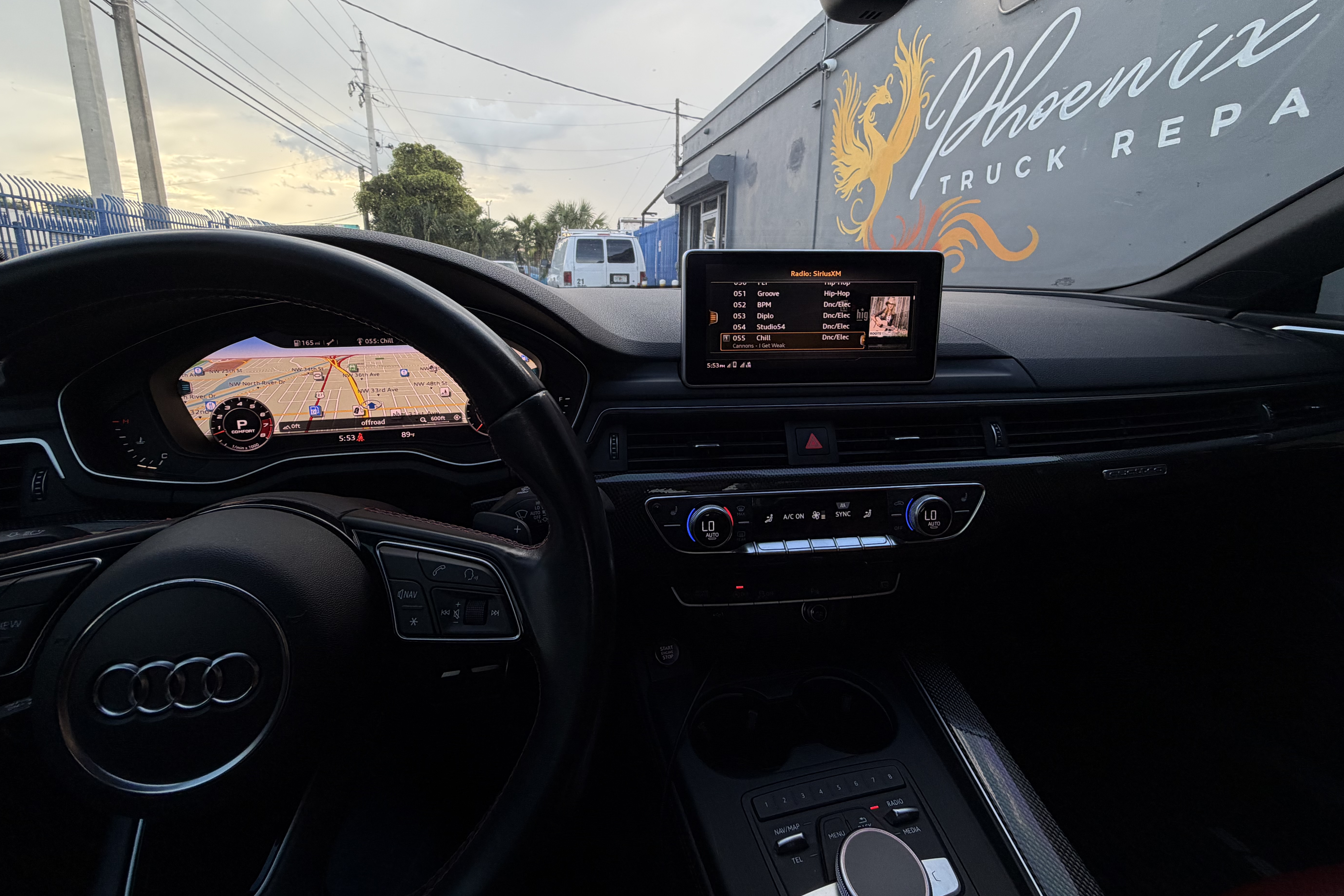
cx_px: 663
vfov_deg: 77.0
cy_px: 389
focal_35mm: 15
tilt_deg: -11.7
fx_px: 560
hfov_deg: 100.4
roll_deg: +0.3
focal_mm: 2.22
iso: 50
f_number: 2.2
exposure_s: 1/120
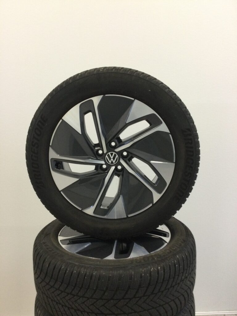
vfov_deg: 58.4
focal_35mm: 31
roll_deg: +2.3
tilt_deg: -9.5
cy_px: 158
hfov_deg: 45.4
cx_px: 118
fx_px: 283
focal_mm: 3.3
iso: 125
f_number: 2.4
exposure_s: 1/33
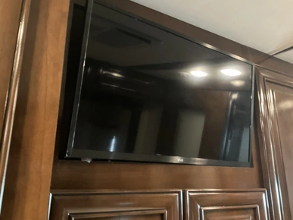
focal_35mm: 30
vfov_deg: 46.8
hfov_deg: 60.0
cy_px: 110
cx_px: 148
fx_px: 254
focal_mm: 3
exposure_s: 1/19
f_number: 1.8
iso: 640
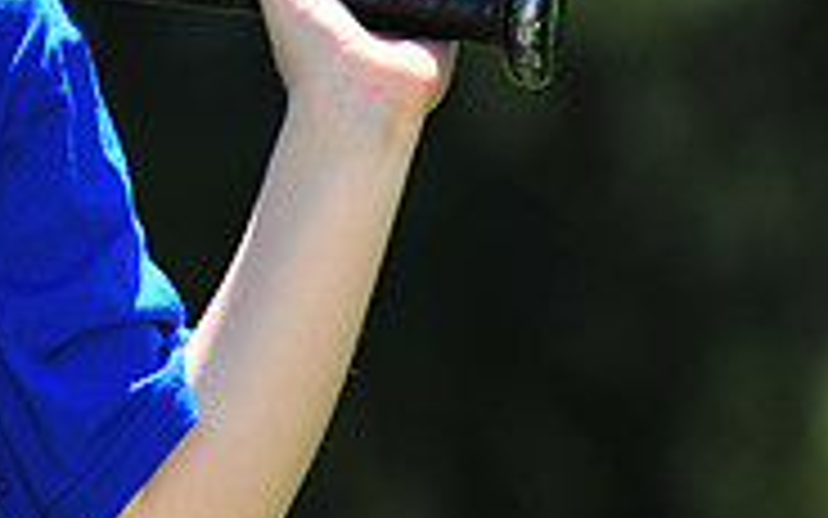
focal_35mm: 578
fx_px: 13043
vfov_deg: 2.3
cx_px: -270
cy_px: -171
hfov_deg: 3.6
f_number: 5
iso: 200
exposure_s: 1/1000
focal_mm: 180
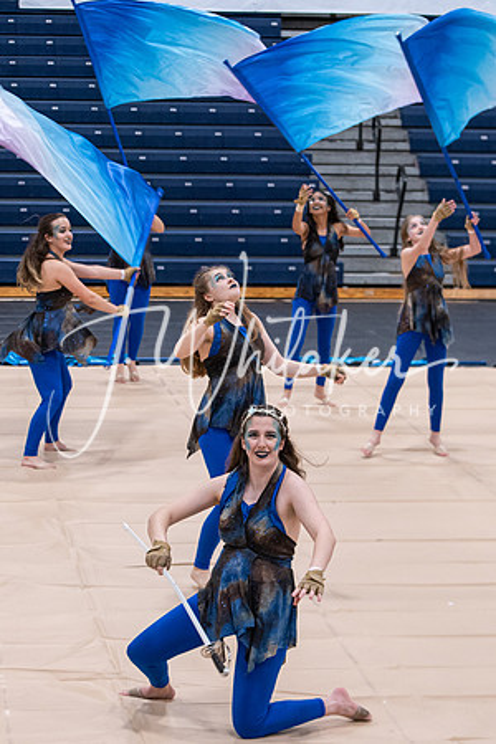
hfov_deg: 10.2
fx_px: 2782
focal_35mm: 135
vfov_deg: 15.2
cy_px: 403
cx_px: 274
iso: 1600
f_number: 4
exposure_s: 1/200
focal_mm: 82
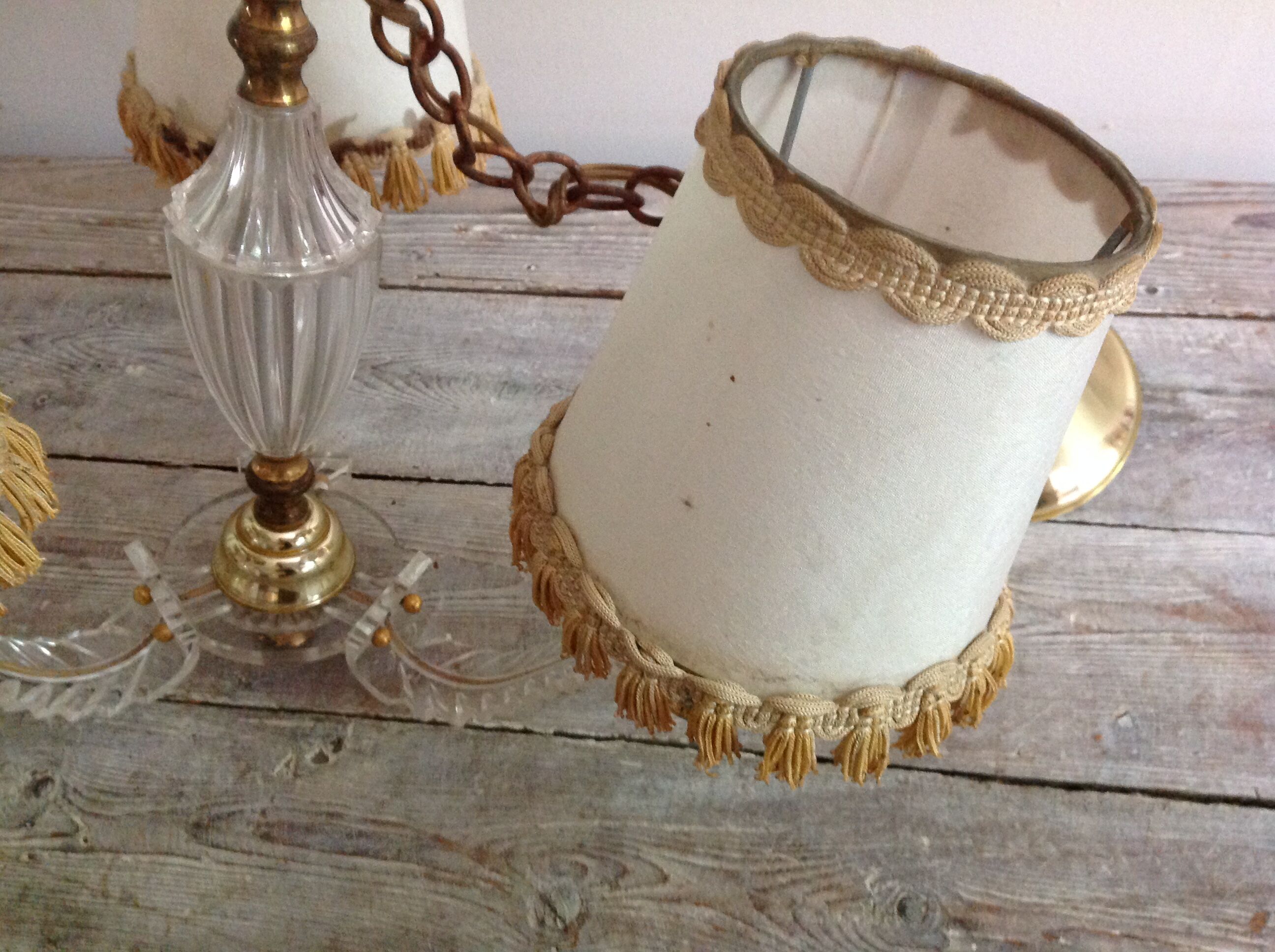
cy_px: 476
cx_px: 638
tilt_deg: -54.6
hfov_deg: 52.7
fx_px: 1287
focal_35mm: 35
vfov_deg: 40.6
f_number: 2.4
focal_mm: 4.28
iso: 320
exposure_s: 1/15
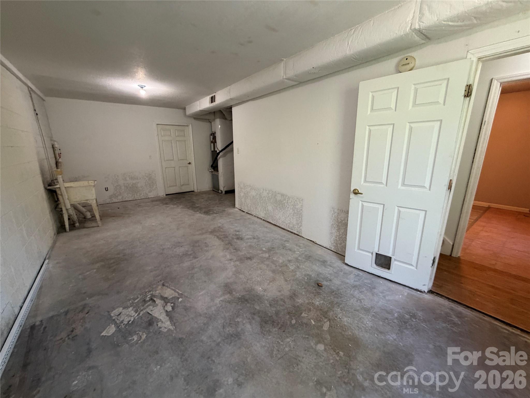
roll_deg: +1.6
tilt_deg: -14.8
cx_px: 265
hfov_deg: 102.1
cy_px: 199
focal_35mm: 14
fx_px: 214
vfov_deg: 85.7
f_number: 2.2
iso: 320
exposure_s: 1/60
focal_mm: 2.22
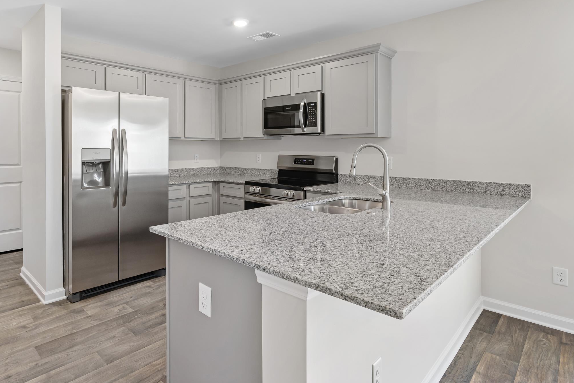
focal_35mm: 21
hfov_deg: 81.4
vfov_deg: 59.9
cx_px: 234
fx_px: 329
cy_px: 154
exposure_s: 1/8
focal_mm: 11
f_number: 6.3
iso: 200
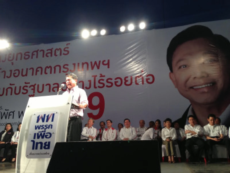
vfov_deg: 42.9
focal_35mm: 33
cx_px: 115
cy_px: 86
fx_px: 219
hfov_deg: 55.4
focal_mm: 4.13
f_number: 2.4
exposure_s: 1/120
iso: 100
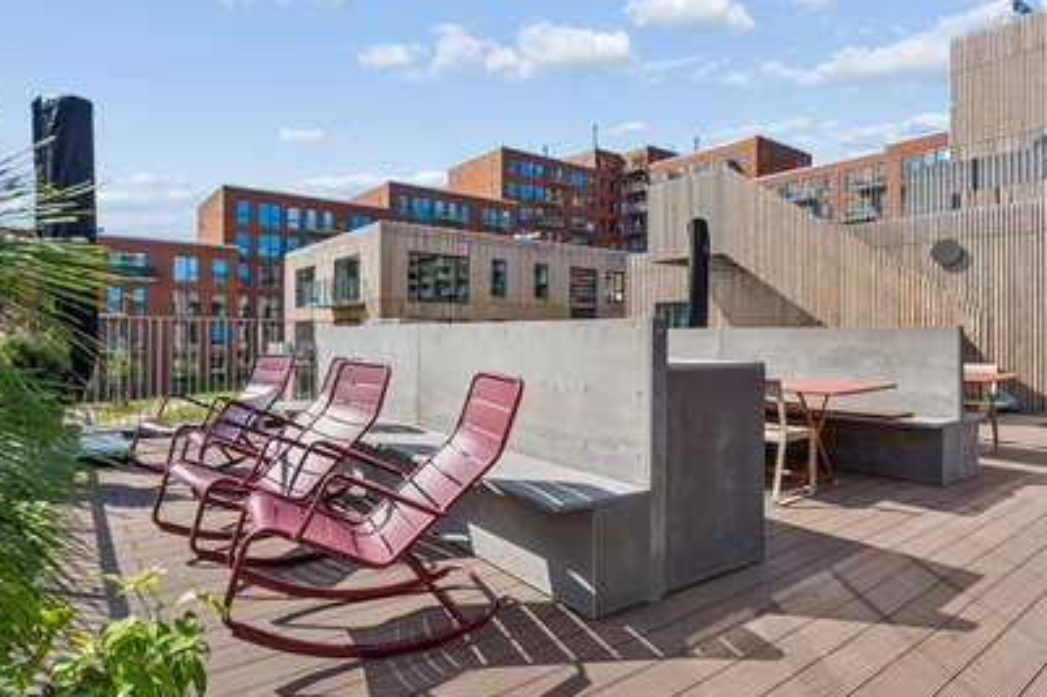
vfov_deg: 57.2
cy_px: 360
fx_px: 640
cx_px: 509
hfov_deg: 78.6
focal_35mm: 22
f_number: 8
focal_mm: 14
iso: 200
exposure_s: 1/800
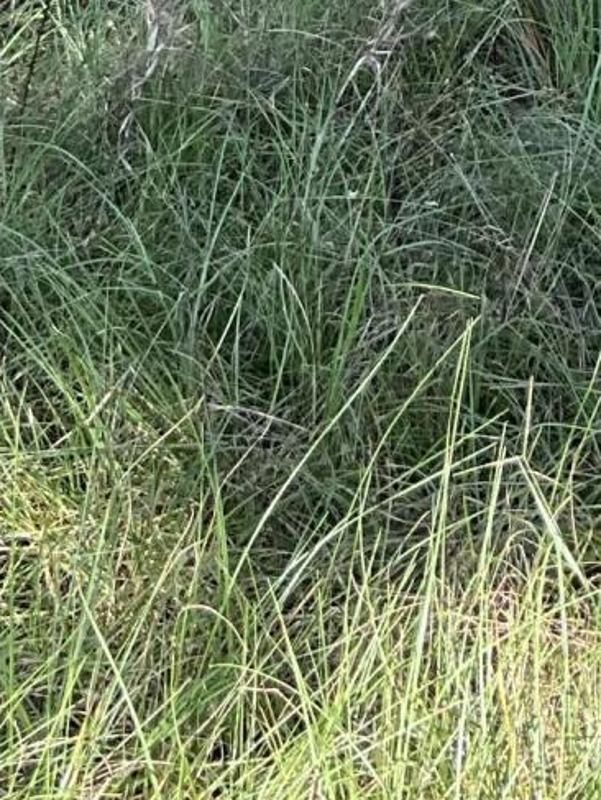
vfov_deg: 14.6
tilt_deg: -12.1
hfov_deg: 12.3
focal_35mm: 119
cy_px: -623
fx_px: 2751
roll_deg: -0.4
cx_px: 611
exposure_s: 1/243
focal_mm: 3
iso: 20
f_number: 1.8
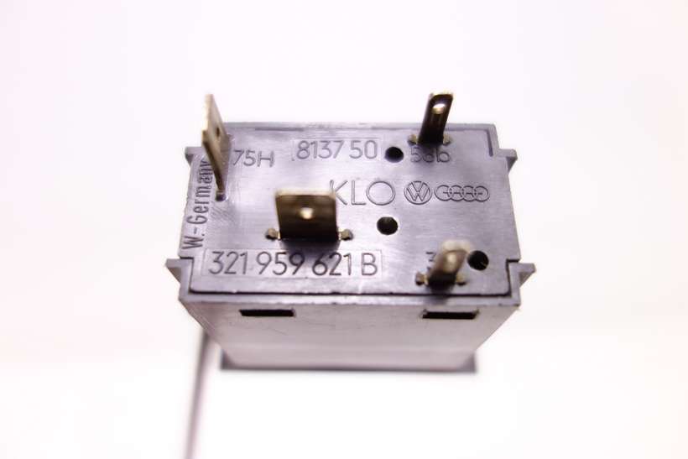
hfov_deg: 65.5
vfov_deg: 46.4
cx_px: 344
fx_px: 535
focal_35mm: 28
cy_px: 230
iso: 125
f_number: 1.8
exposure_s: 1/80
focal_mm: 10.4
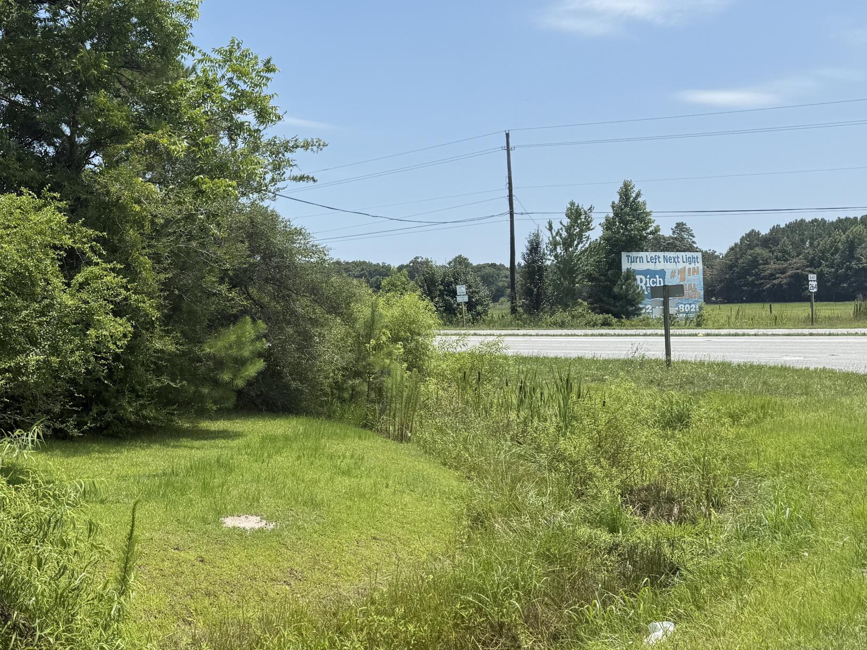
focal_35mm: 44
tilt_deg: +0.9
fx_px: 1102
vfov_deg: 32.8
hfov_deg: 40.8
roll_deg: -0.2
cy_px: 291
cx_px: 153
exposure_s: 1/4673
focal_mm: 6.76
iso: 80
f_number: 1.78
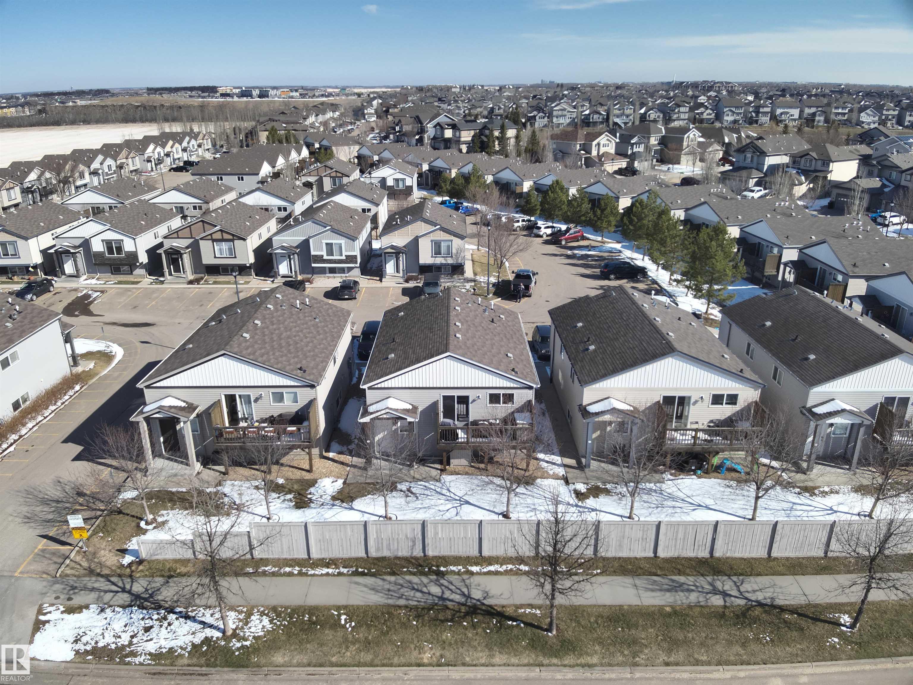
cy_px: 342
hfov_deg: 71.6
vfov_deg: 56.8
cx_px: 456
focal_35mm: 24
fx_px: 633
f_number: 2.8
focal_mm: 4.4
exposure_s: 1/1000
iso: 100
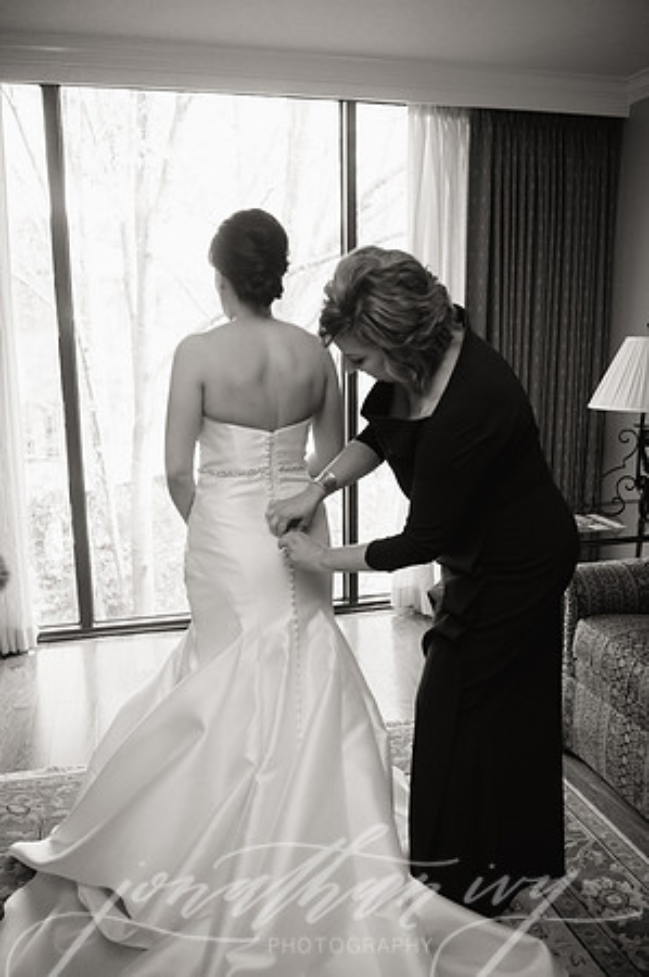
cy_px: 488
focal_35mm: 31
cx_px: 324
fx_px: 840
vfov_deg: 60.3
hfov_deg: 42.2
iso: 4000
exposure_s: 1/160
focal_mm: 31
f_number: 2.8
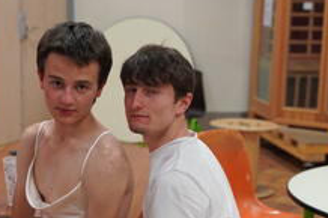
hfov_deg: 22.2
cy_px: 168
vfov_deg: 14.8
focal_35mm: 92
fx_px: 834
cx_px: 161
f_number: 4
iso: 3200
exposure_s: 1/160
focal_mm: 49.9
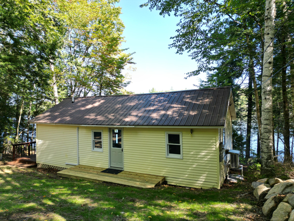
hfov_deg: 71.6
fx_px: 204
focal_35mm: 24
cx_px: 147
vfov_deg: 56.8
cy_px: 110
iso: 100
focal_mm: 6.72
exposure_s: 1/500
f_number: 1.7
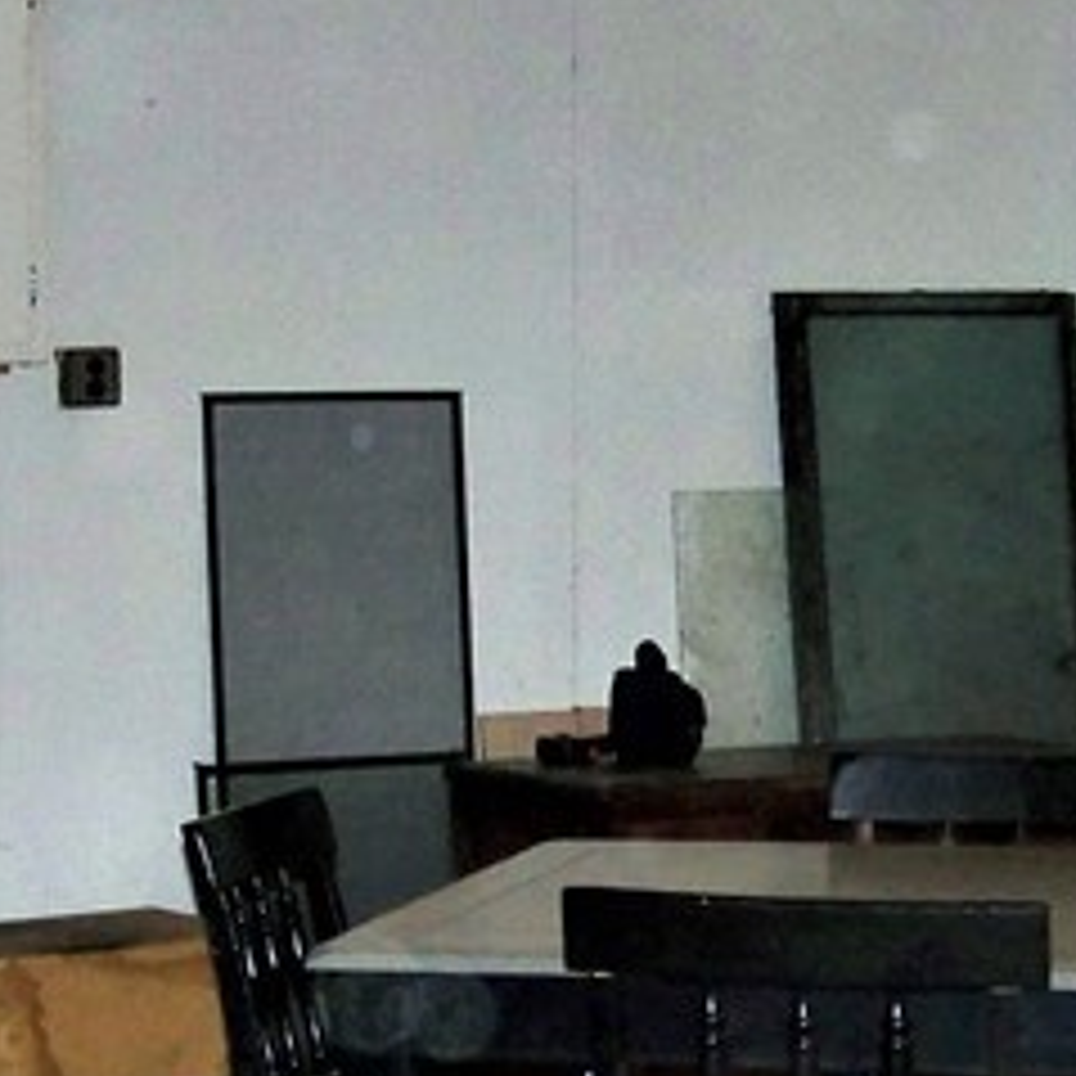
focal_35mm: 144
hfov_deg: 12.1
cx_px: 531
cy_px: 882
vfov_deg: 12.1
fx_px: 5064
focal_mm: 6.3
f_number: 2.8
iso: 200
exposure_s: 1/30
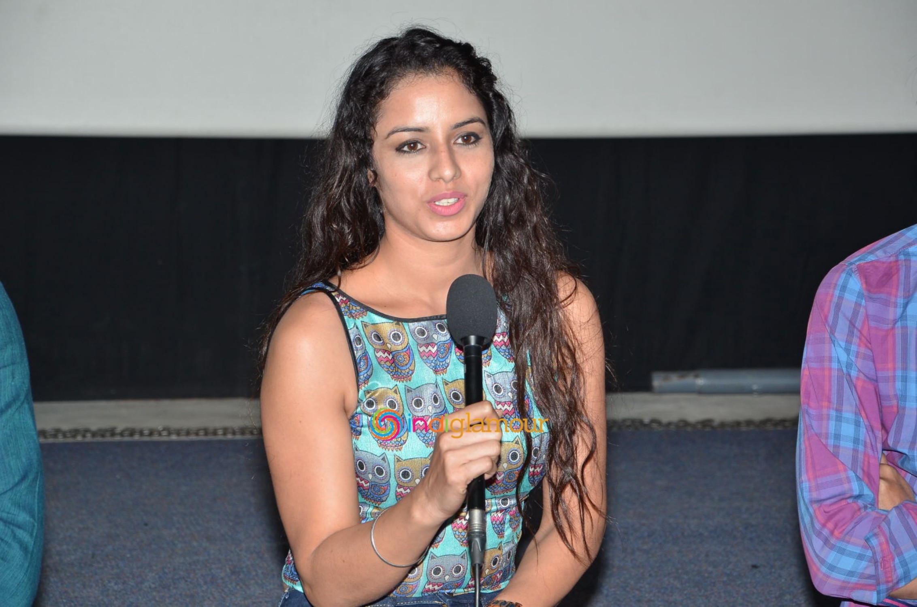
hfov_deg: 13.1
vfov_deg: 8.7
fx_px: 4004
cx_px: 458
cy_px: 304
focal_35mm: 158
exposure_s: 1/125
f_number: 6.3
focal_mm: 105
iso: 500
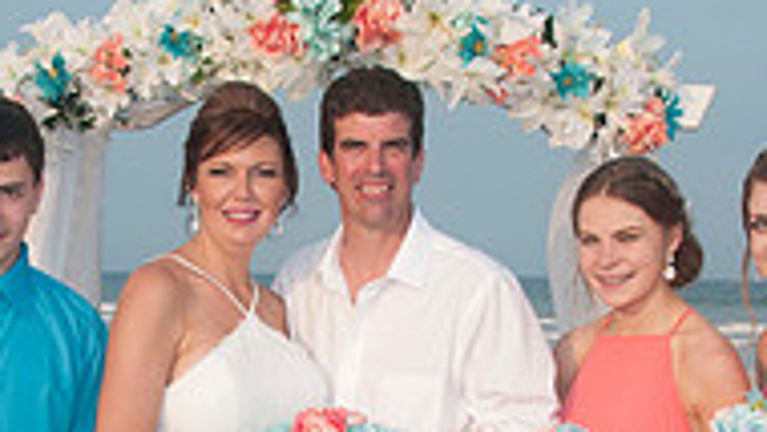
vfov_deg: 12.3
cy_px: 527
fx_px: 1953
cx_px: 275
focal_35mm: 96
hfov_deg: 22.2
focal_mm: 20
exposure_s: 1/250
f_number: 7.1
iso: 100
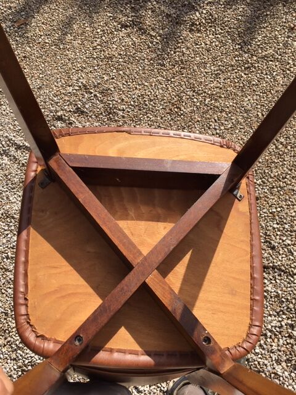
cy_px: 198
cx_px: 148
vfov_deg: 61.7
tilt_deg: -73.2
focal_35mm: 29
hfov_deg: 48.2
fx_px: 331
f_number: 2.2
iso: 25
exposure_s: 1/1425
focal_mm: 4.15
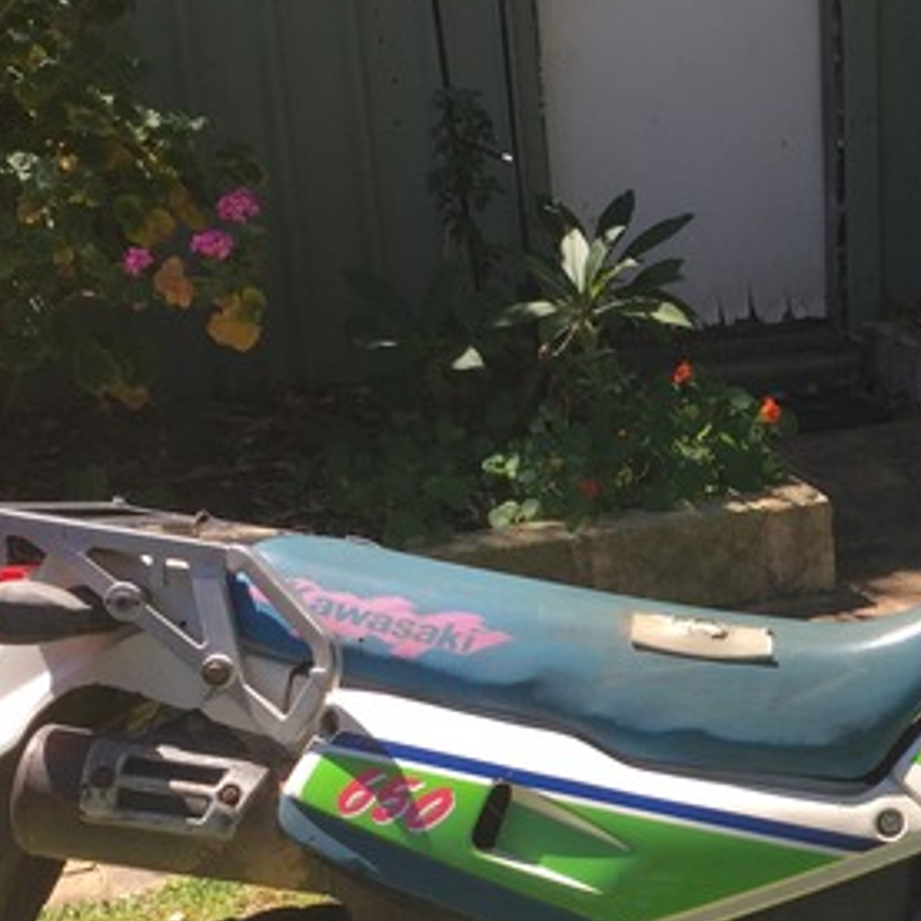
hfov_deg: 21.8
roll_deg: -2.1
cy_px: 788
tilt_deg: -23.3
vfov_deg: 22.9
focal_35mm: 74
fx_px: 2228
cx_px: 1071
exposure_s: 1/775
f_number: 2.2
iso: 32
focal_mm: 4.15
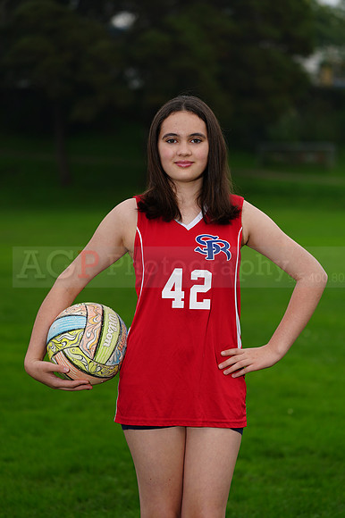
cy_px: 259
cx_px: 172
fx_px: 2187
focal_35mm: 152
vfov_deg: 13.5
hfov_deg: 9.0
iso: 200
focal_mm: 152
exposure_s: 1/250
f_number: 5
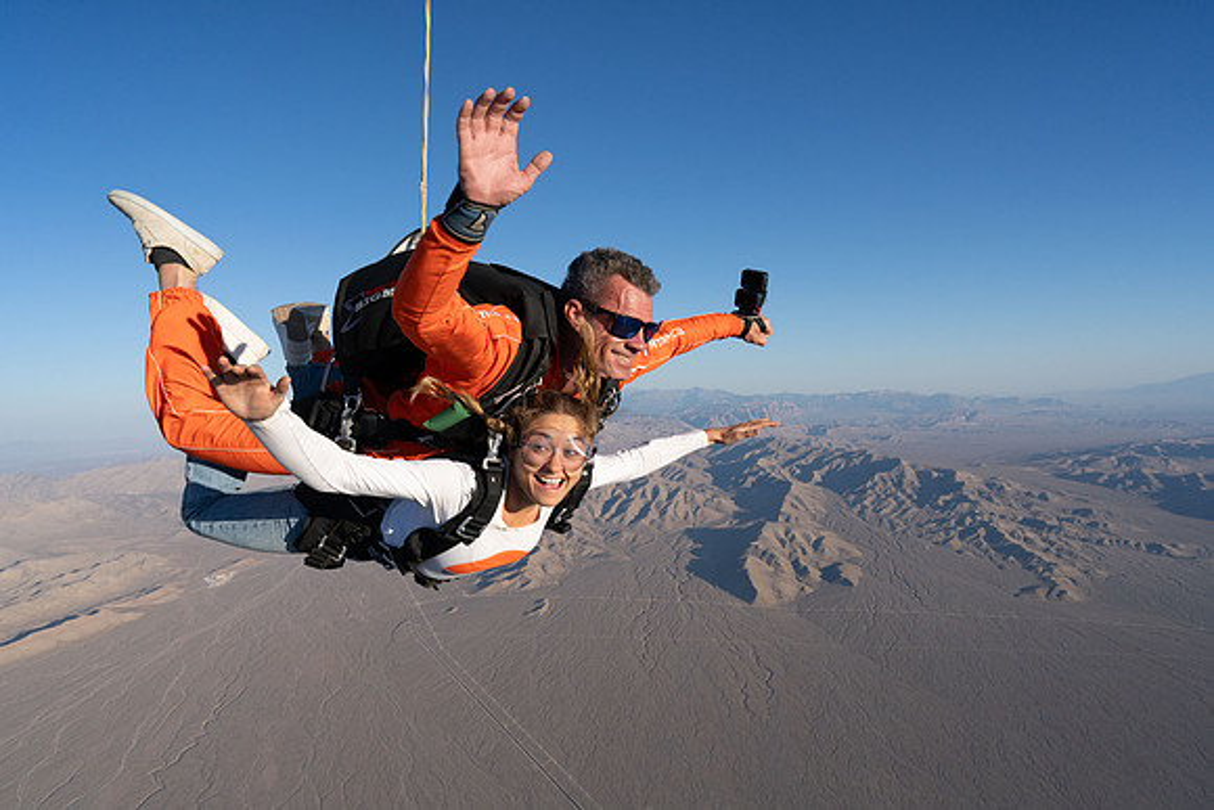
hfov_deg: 73.7
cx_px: 607
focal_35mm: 24
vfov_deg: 53.2
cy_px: 405
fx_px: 809
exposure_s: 1/2000
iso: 800
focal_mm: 24
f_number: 9
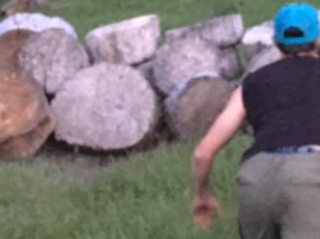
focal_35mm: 123
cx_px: 112
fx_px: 1135
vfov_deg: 12.0
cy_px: 85
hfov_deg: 16.0
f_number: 2.2
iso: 500
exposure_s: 1/15
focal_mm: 4.15
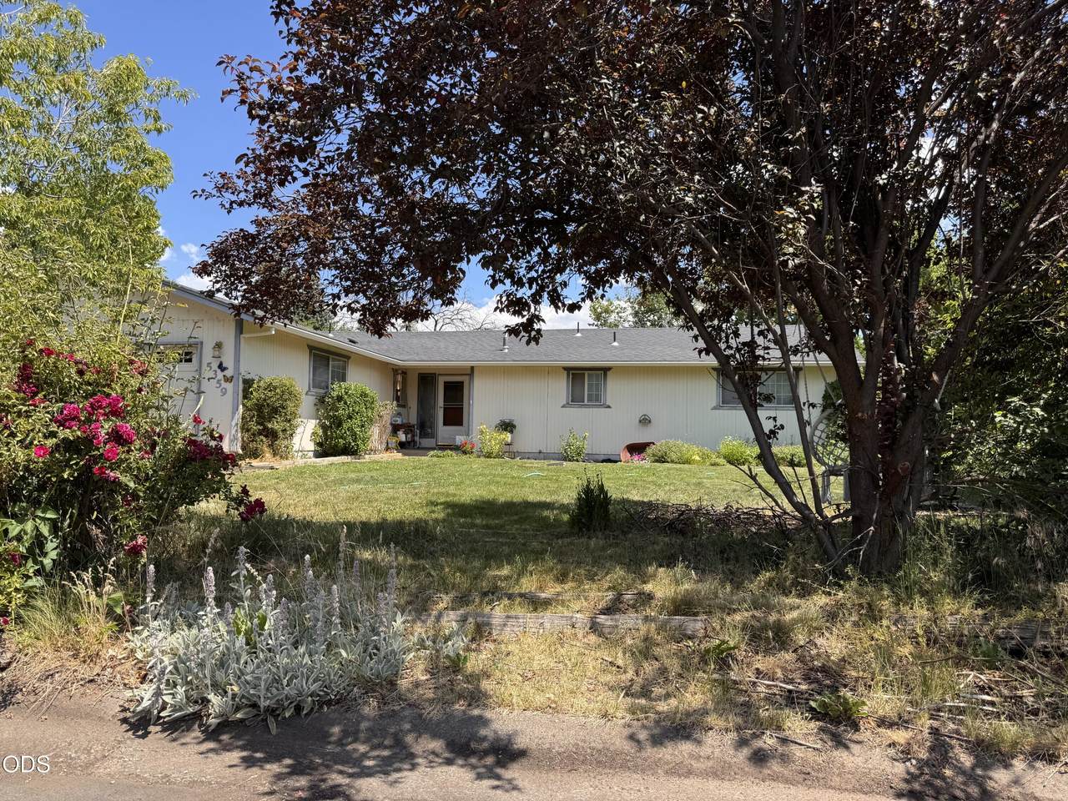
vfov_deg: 56.8
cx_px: 534
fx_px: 740
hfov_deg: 71.6
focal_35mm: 24
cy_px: 400
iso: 80
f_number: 1.78
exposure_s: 1/1869
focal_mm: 6.76
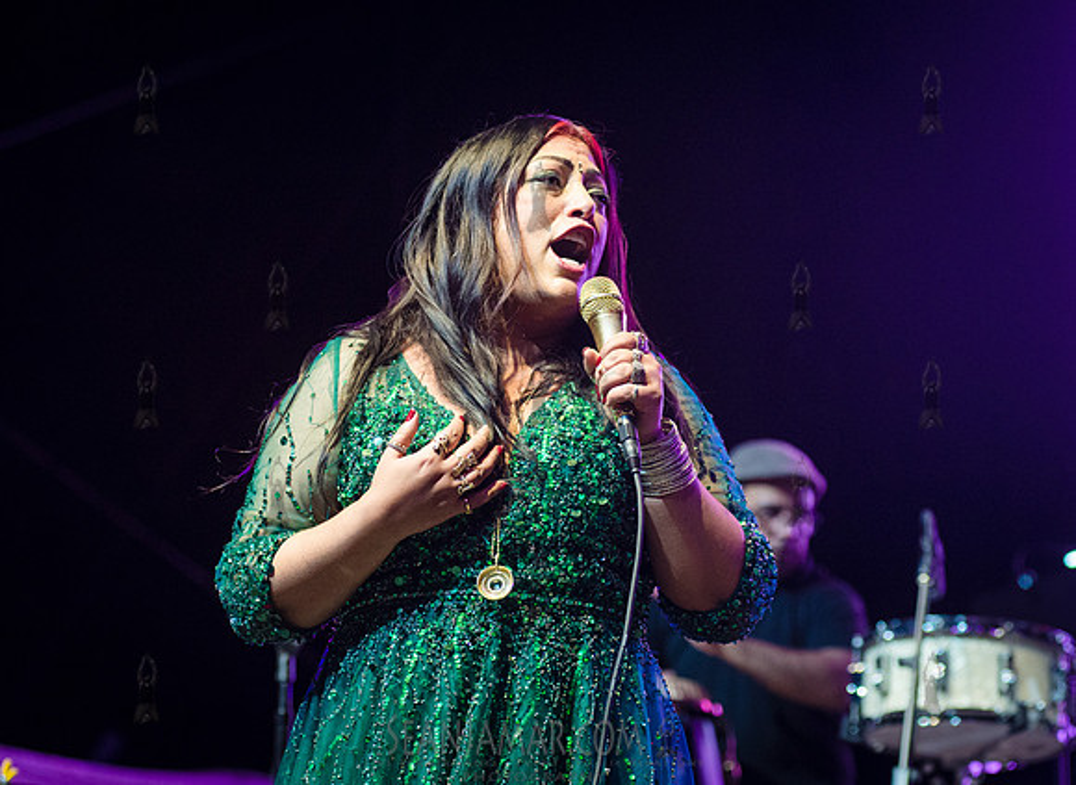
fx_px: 3851
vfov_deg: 11.6
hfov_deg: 15.9
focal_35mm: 125
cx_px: 529
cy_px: 322
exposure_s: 1/400
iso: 2500
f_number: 4
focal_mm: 100
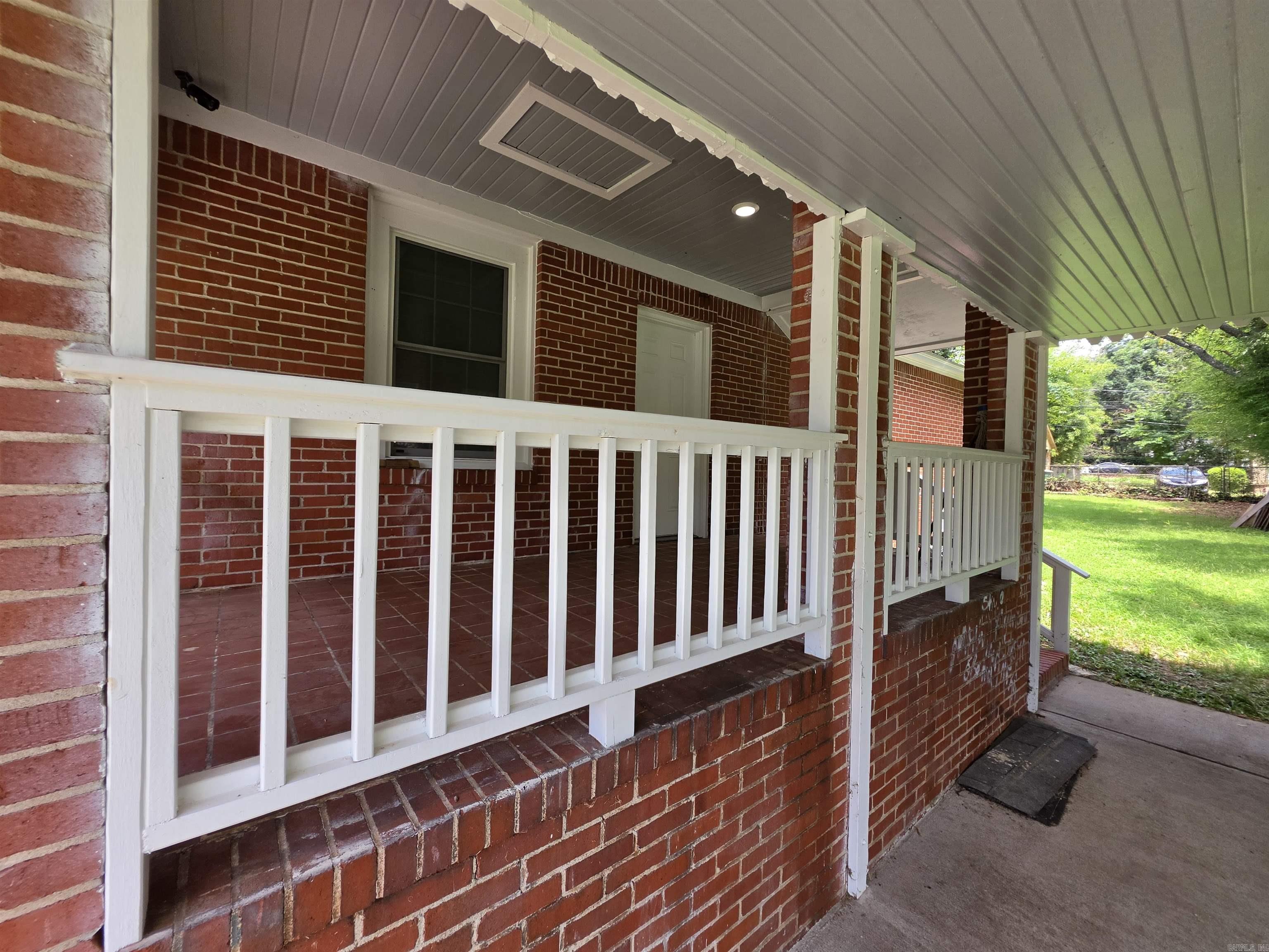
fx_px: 477
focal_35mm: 13
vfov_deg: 89.9
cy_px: 476
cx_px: 634
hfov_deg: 106.2
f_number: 1.9
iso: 80
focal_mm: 2.2
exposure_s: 1/719
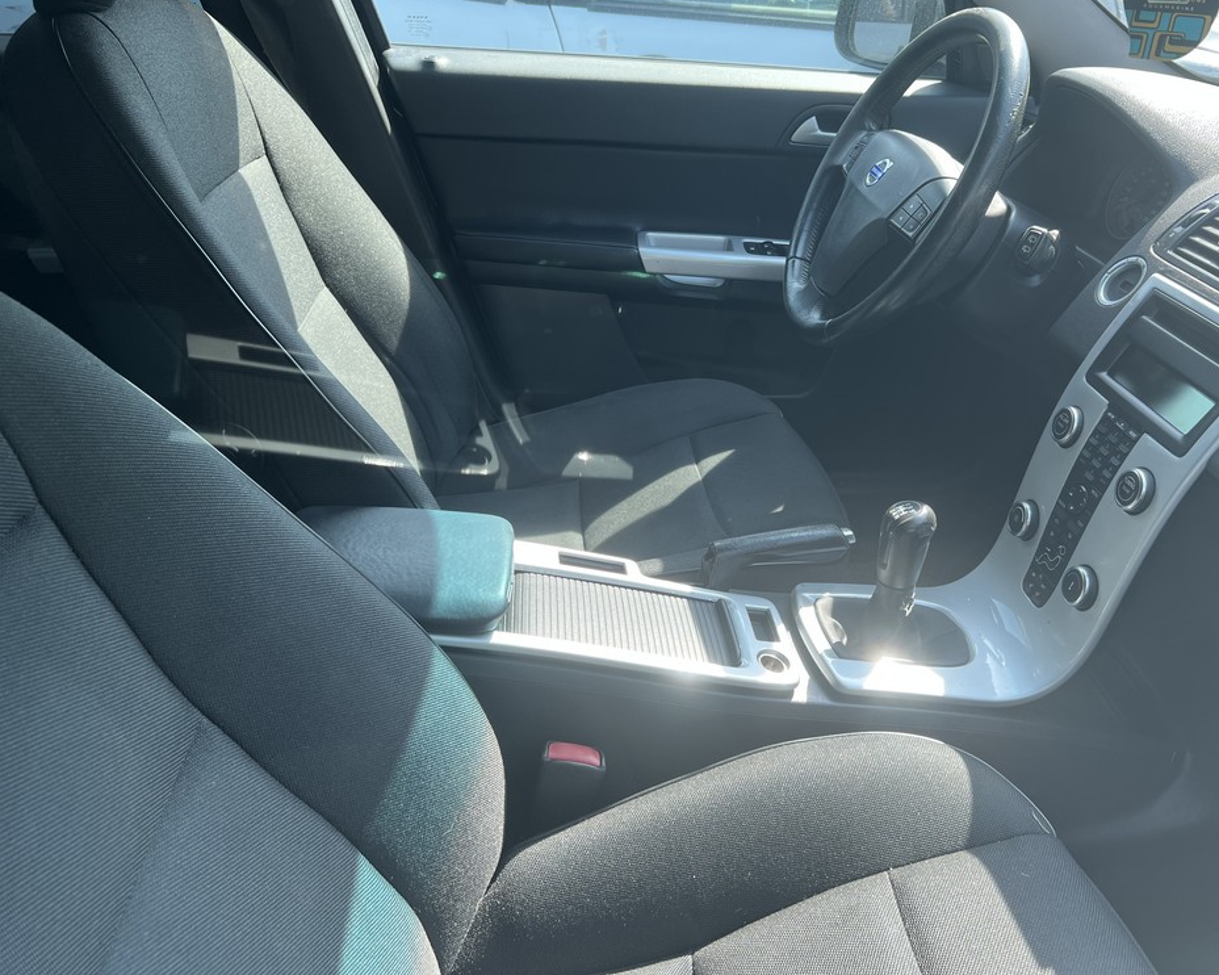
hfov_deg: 62.1
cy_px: 478
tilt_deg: -28.5
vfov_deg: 51.5
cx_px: 670
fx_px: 1010
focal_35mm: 28
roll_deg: +0.0
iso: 50
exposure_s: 1/176
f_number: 1.5
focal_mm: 5.7
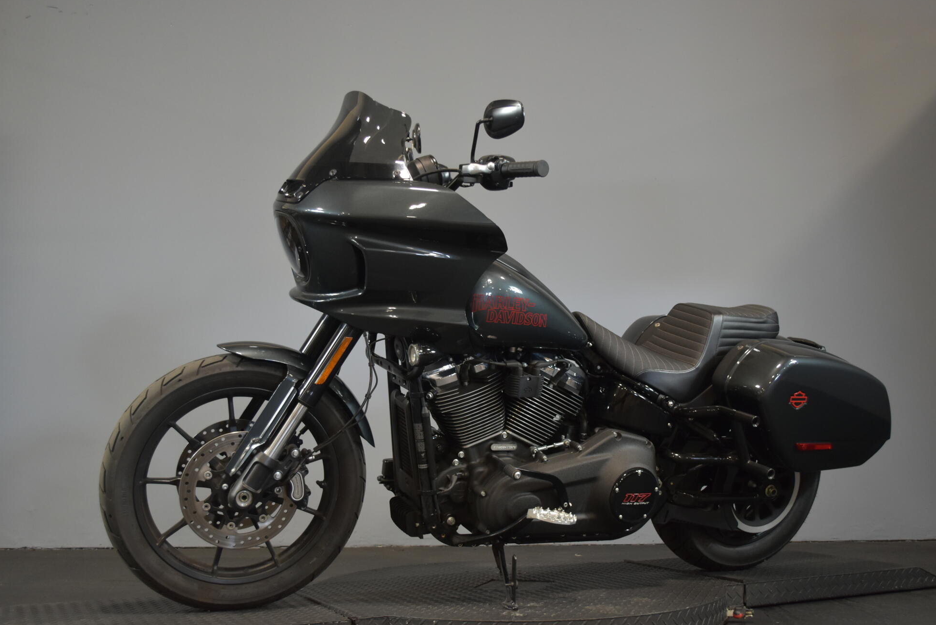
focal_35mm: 37
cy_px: 318
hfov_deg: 51.9
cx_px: 479
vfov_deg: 36.0
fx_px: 962
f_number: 4
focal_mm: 24
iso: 1000
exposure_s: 1/30
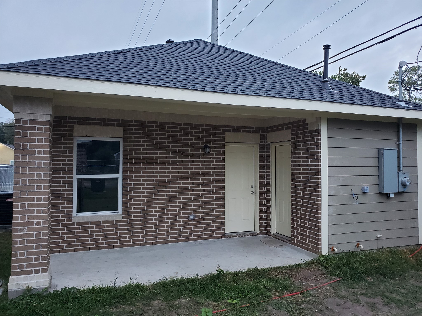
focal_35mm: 26
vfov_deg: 53.1
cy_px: 158
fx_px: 317
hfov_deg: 67.3
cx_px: 211
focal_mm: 4.3
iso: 250
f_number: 2.4
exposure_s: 1/120
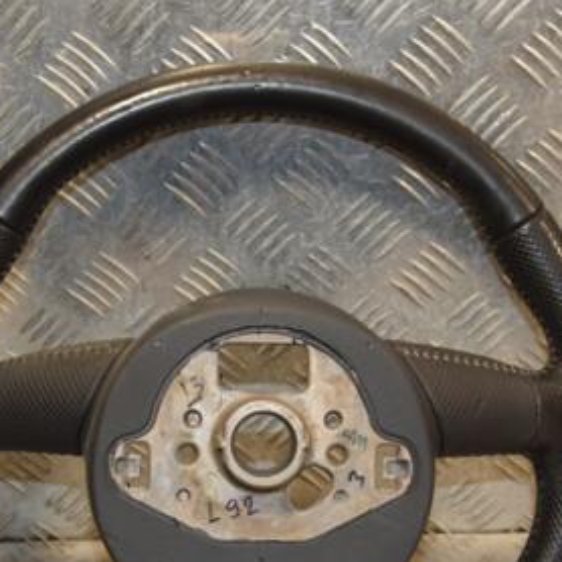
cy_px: 402
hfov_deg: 19.7
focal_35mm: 88
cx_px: 230
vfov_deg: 19.6
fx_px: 1616
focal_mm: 32
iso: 800
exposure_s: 1/160
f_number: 5
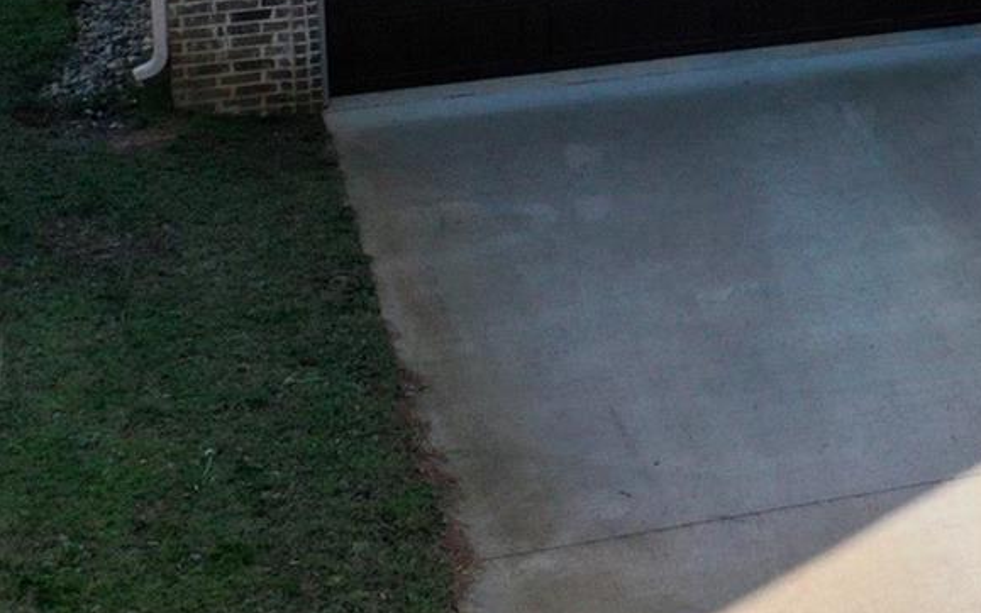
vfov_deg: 12.3
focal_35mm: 101
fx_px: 2701
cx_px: 1435
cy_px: -329
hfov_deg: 18.4
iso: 100
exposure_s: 1/80
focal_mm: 10.26
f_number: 11
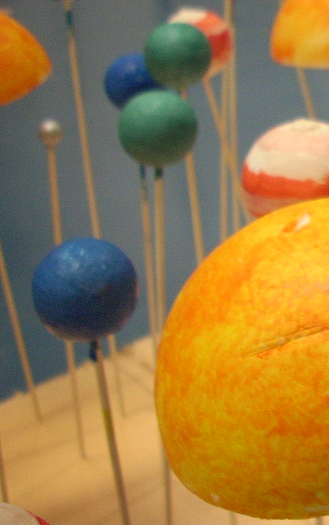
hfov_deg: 15.4
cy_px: 155
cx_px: 501
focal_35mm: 78
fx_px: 1118
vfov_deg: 26.2
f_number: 2.8
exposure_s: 1/26.3
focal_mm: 6.2
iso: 200
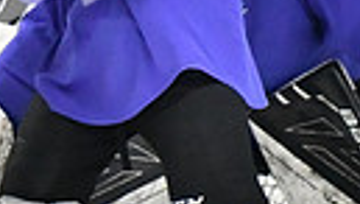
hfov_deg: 1.5
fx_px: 13470
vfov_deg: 0.9
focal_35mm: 1409
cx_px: -212
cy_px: 116
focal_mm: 200
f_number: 2.8
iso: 6400
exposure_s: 1/1600
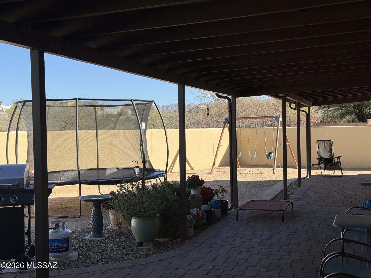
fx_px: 514
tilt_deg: -1.3
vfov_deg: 30.3
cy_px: 139
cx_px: 186
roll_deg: +1.0
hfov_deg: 39.7
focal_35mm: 48
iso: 64
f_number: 1.78
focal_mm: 6.76
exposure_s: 1/2762
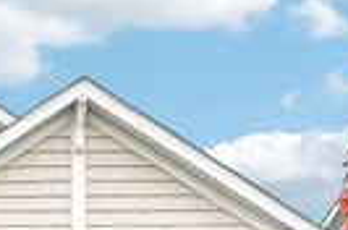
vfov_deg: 11.8
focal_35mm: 113
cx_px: -175
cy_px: 278
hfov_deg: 16.5
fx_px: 1090
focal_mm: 20
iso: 400
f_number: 8
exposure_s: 1/250
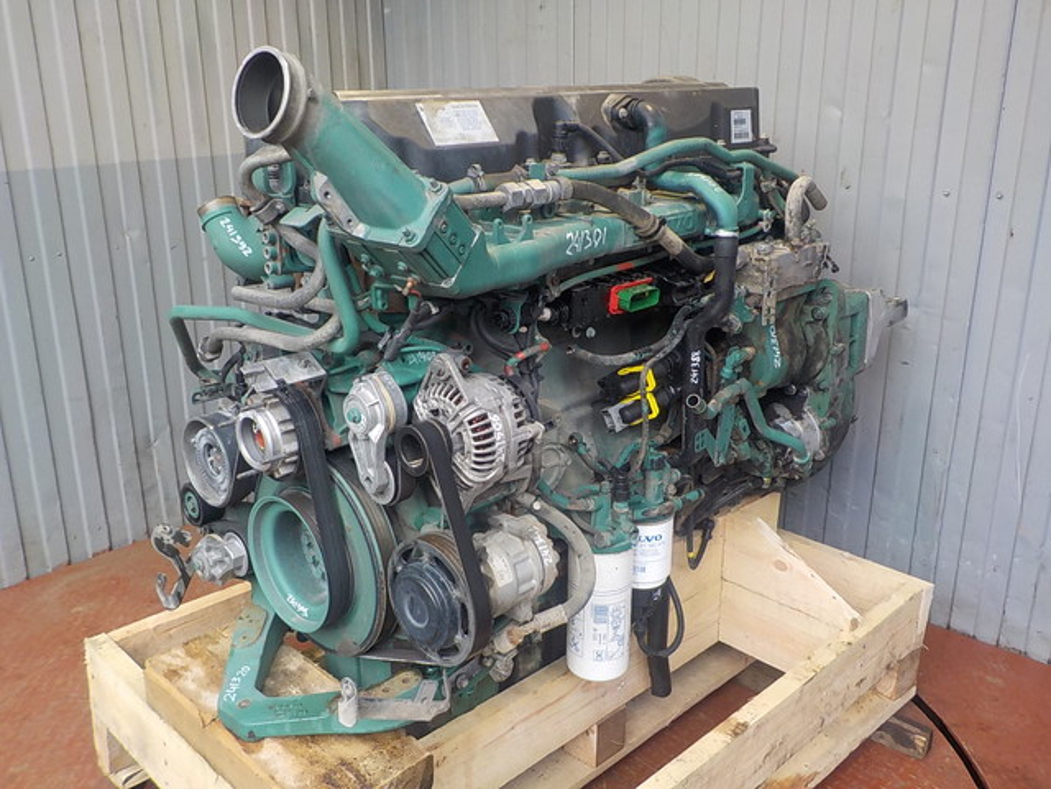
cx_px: 526
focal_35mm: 30
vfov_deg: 46.8
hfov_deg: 60.0
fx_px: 911
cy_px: 394
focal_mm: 4.1
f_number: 3.3
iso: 125
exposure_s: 1/30
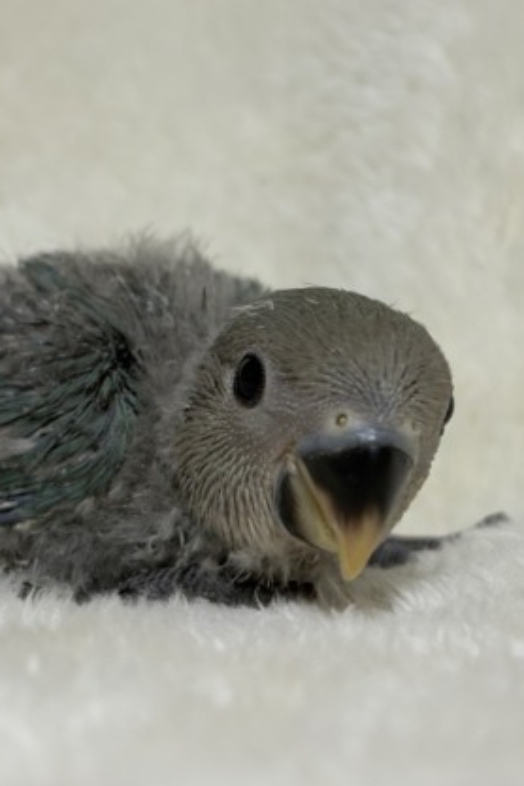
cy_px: 356
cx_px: 217
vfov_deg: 24.5
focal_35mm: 83
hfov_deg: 16.4
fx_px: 1812
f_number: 1.6
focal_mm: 5.96
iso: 125
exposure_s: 1/33
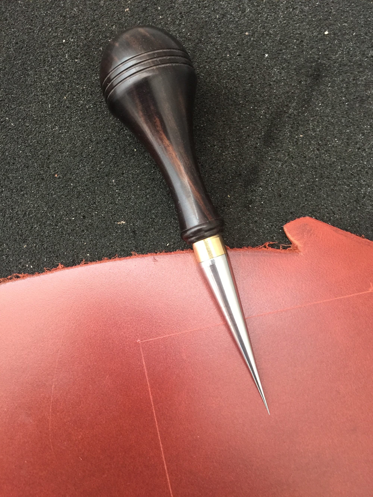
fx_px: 417
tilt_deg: -81.9
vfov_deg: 61.7
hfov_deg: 48.2
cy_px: 248
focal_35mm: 29
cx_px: 186
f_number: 2.2
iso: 100
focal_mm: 4.15
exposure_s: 1/10
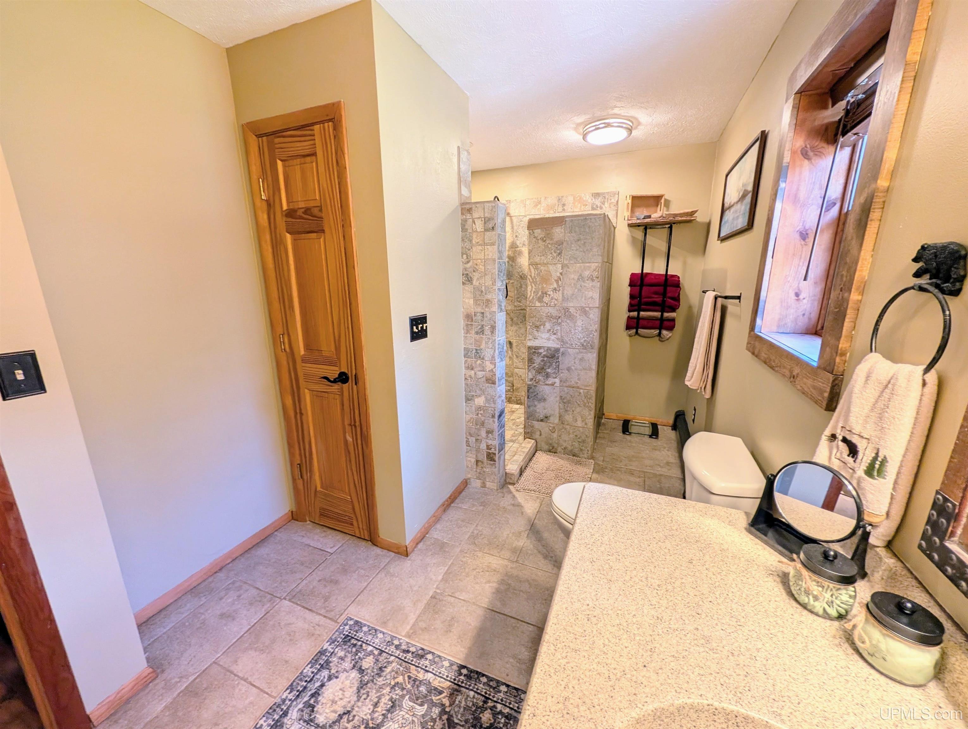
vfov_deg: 94.6
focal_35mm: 12
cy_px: 364
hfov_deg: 110.5
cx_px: 484
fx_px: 336
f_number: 1.7
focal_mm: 2.02
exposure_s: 1/40
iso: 109
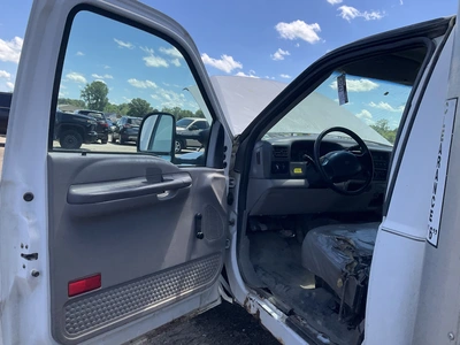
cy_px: 172
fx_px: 385
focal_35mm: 29
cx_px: 230
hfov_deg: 61.7
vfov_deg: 48.2
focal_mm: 3
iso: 25
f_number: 1.8
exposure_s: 1/978
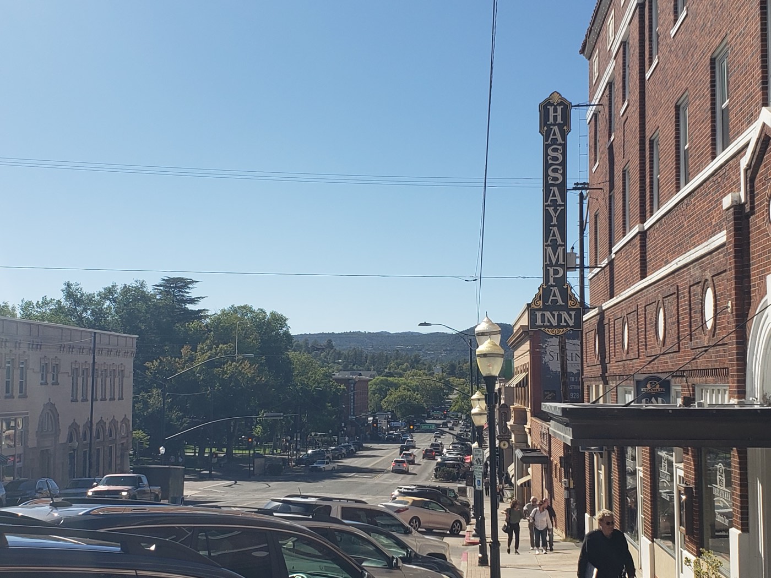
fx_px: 579
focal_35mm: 26
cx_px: 386
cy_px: 289
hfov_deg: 67.3
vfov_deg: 53.1
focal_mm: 4.3
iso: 50
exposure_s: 1/1973
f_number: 2.4
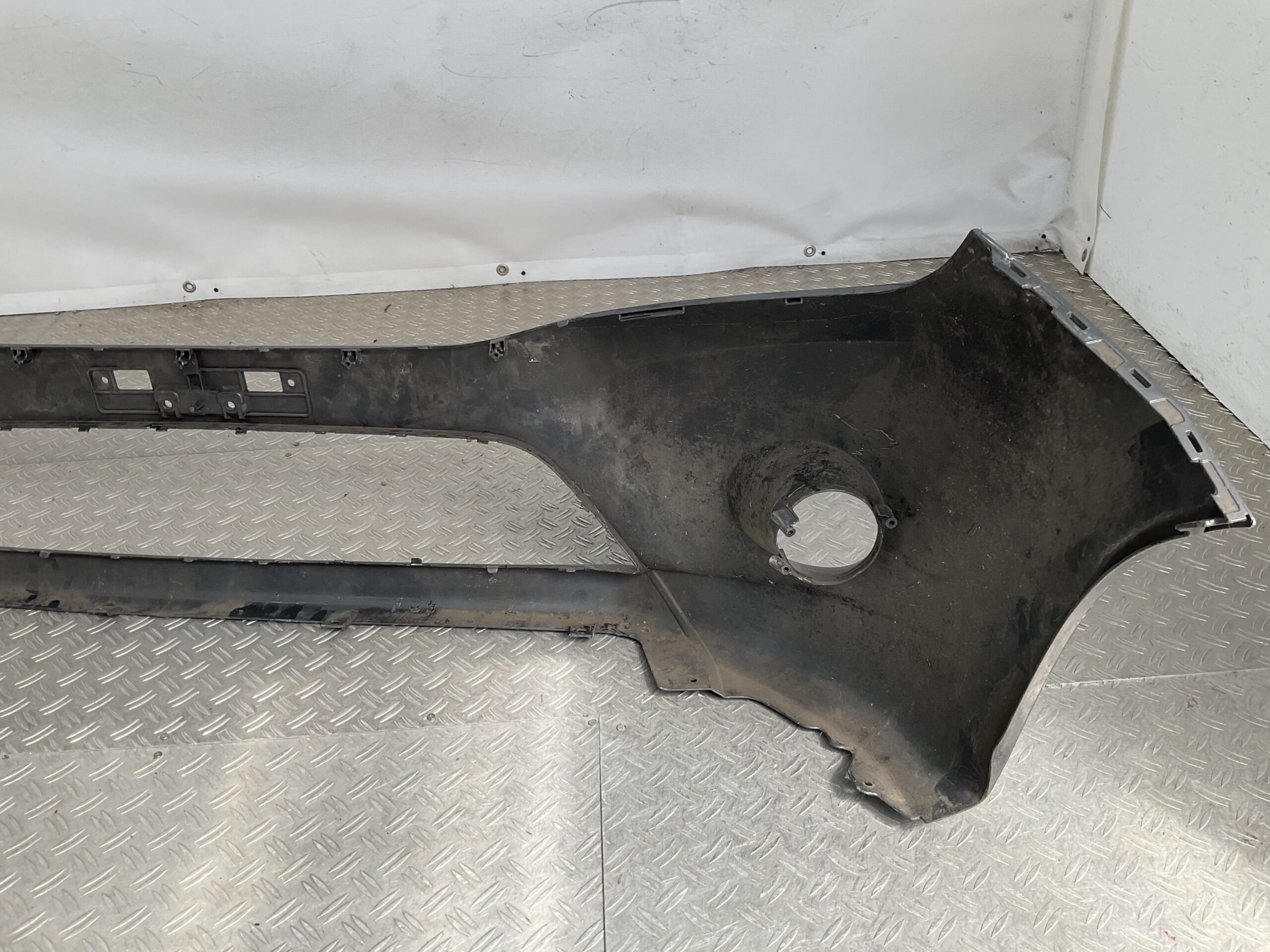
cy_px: 476
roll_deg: +3.7
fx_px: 1064
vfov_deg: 48.2
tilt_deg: -31.0
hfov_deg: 61.7
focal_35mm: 29
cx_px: 635
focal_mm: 3
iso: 16
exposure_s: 1/299
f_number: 1.8
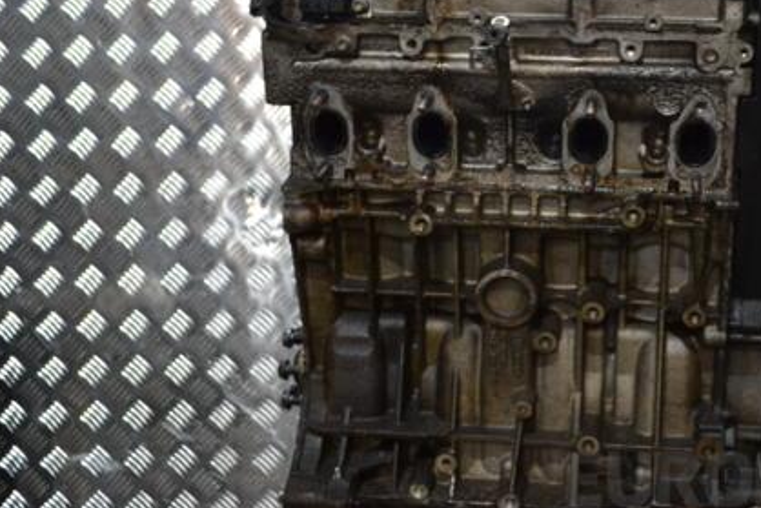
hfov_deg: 35.1
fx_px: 1184
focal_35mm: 56
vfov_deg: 24.2
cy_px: 237
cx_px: 532
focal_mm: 26
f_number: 4.2
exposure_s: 1/30
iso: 1800
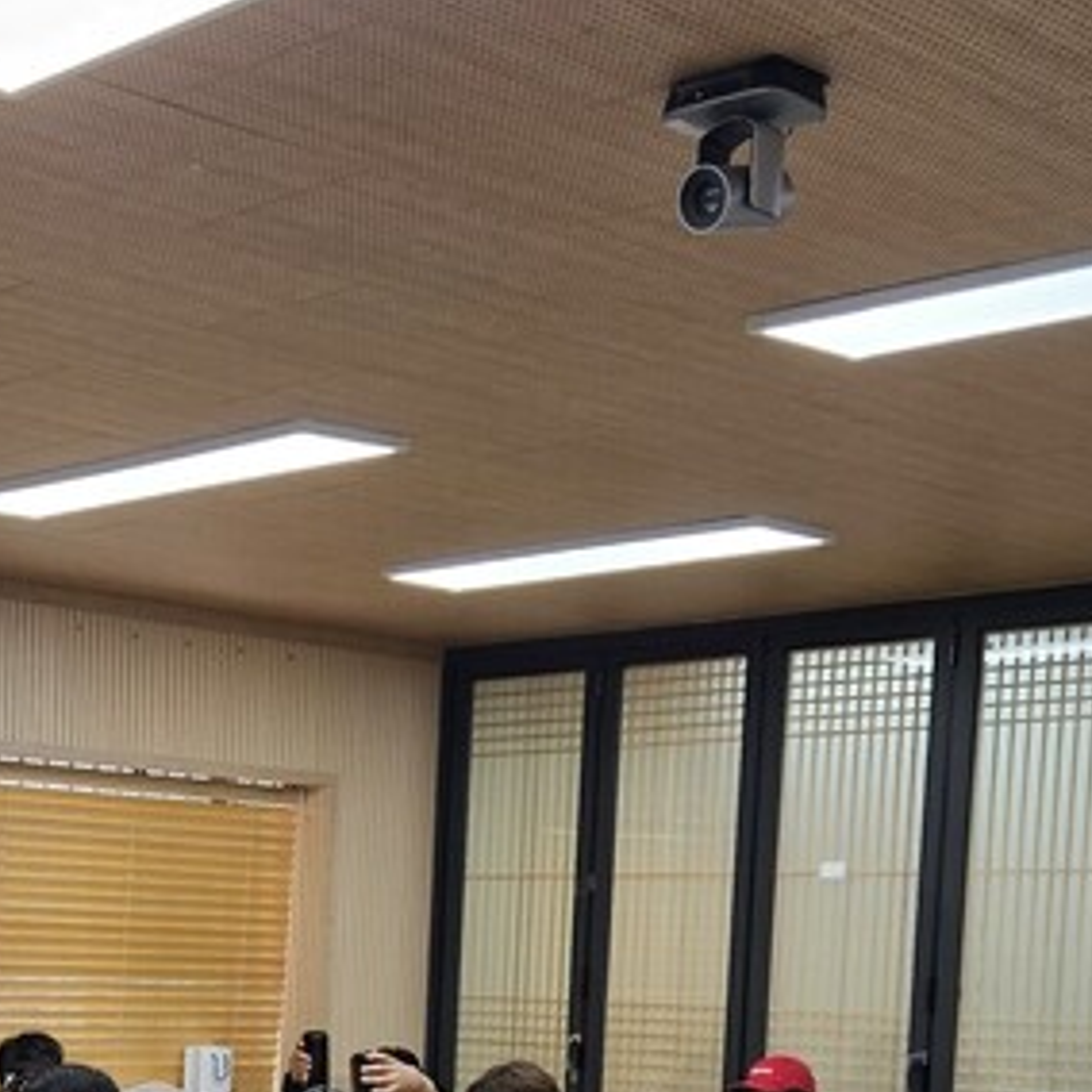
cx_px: 165
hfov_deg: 24.8
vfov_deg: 24.0
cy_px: 1148
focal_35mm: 68
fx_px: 2427
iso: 80
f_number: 1.8
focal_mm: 5.4
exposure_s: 1/120
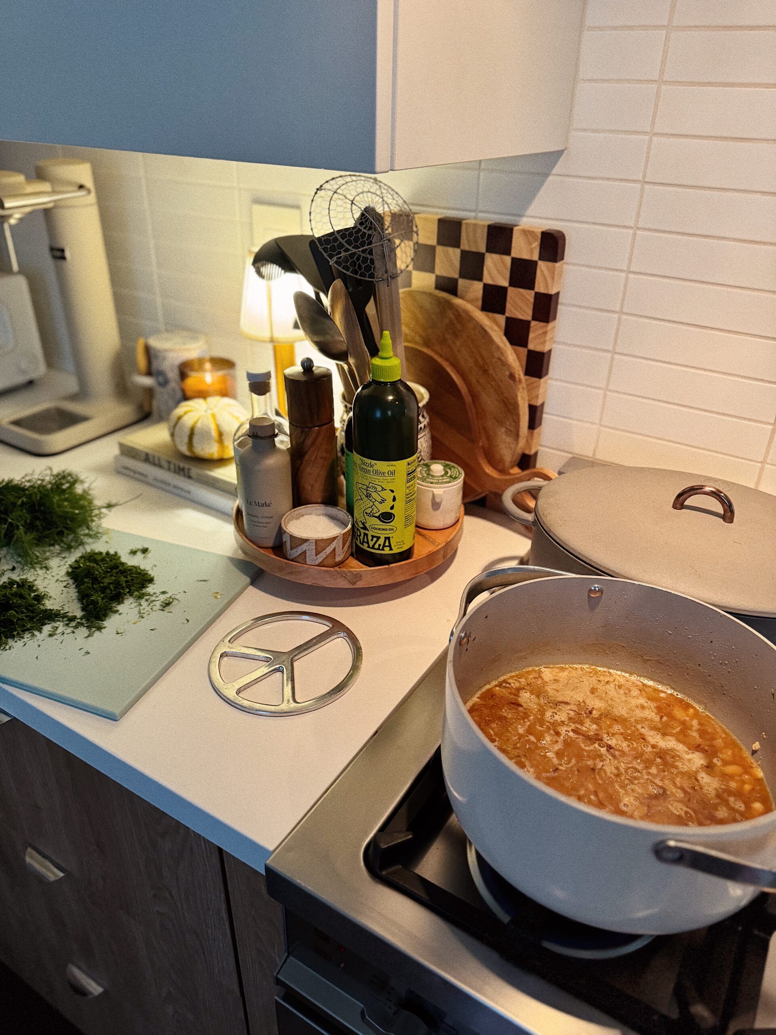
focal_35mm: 24
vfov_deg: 71.6
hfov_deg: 56.8
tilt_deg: -30.7
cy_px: 518
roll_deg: -1.2
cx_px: 388
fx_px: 717
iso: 500
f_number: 1.78
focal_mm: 6.76
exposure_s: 1/60
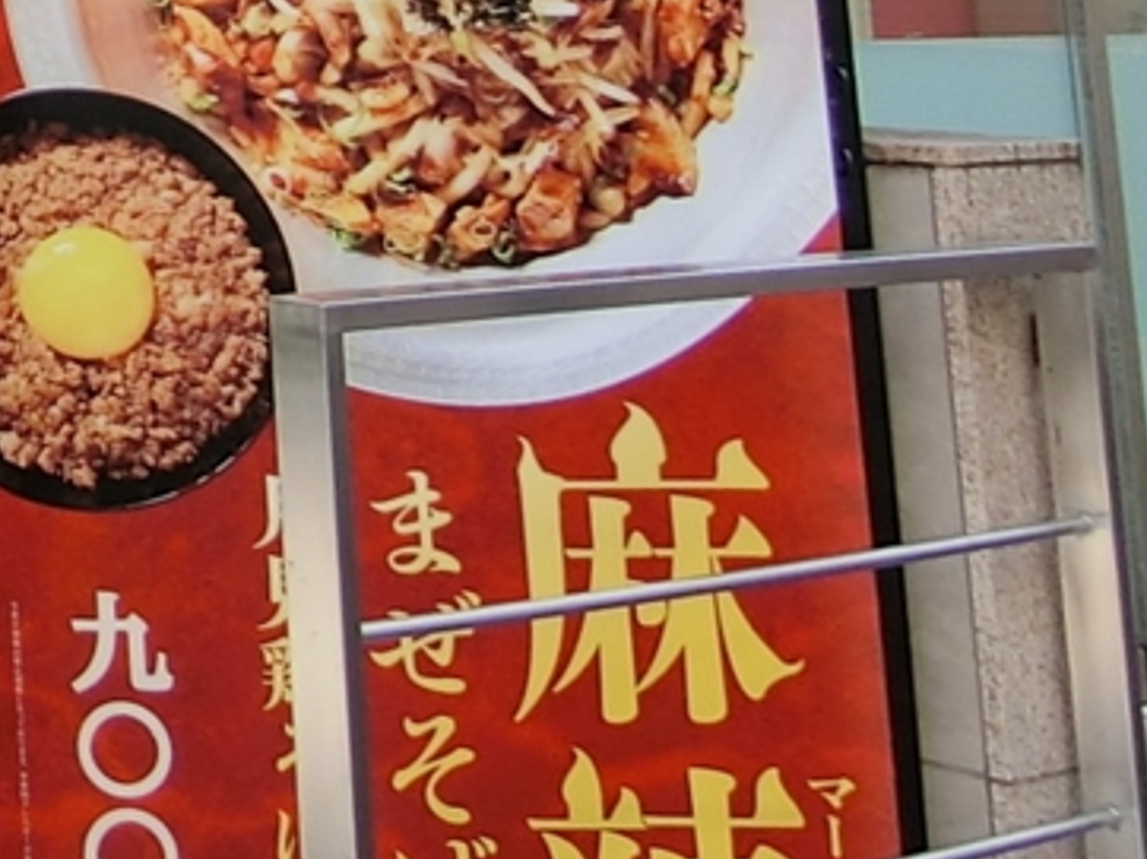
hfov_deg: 16.2
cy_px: -564
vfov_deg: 15.6
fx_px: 2781
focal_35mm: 84
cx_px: -1312
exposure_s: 1/500
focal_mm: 4.06
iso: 80
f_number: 2.7
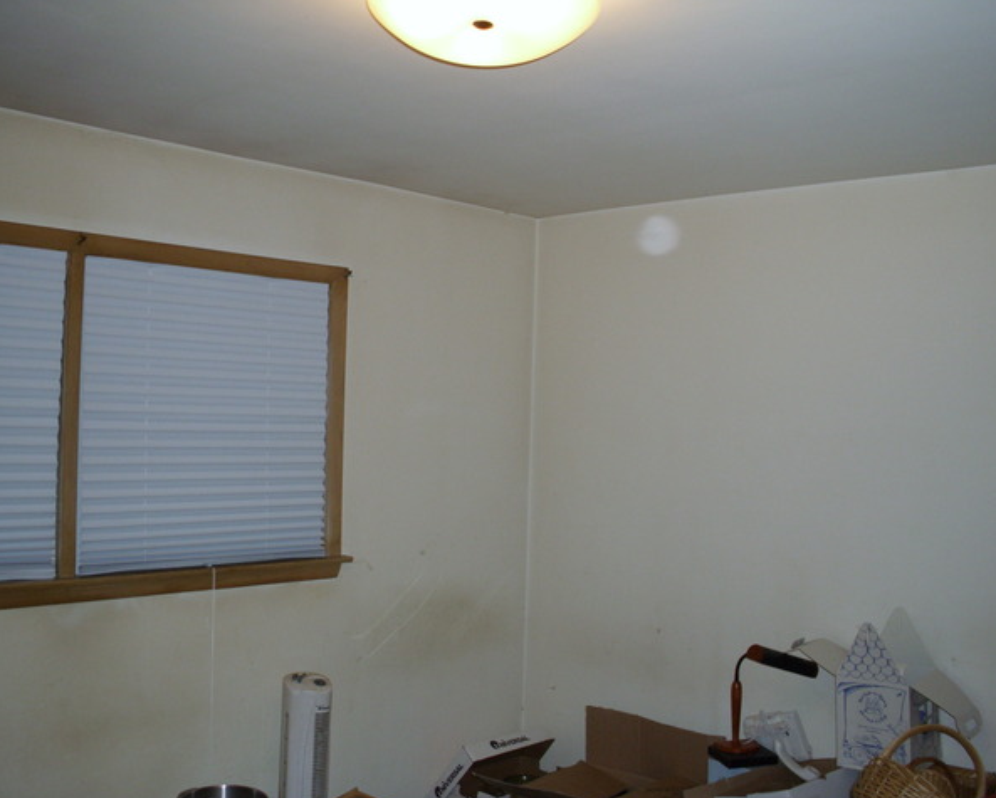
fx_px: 1180
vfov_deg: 37.4
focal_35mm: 40
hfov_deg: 45.8
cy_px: 402
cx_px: 504
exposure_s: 1/60
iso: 200
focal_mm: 6.3
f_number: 2.9
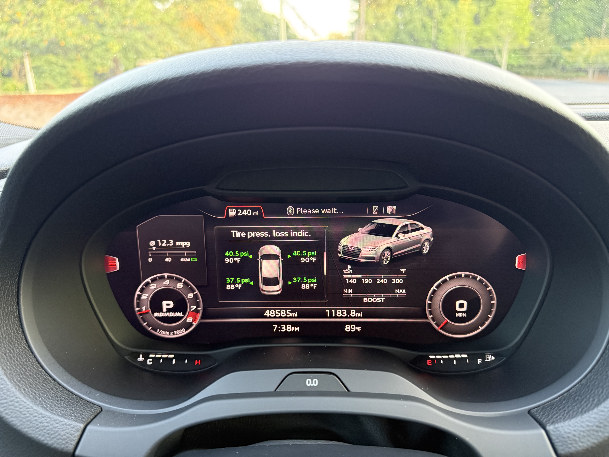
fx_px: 422
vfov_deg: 56.8
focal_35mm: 24
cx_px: 304
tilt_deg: -16.4
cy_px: 228
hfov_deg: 71.6
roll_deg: +0.5
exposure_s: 1/44
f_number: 1.78
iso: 800
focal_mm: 6.76
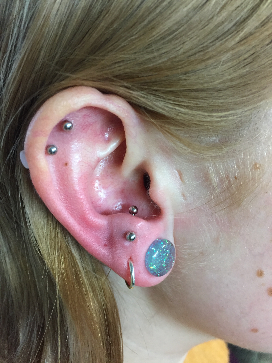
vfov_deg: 61.7
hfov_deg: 48.2
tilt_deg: -20.2
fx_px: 304
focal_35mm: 29
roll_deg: -1.3
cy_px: 182
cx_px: 136
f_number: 2.2
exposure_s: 1/33
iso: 160
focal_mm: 4.15
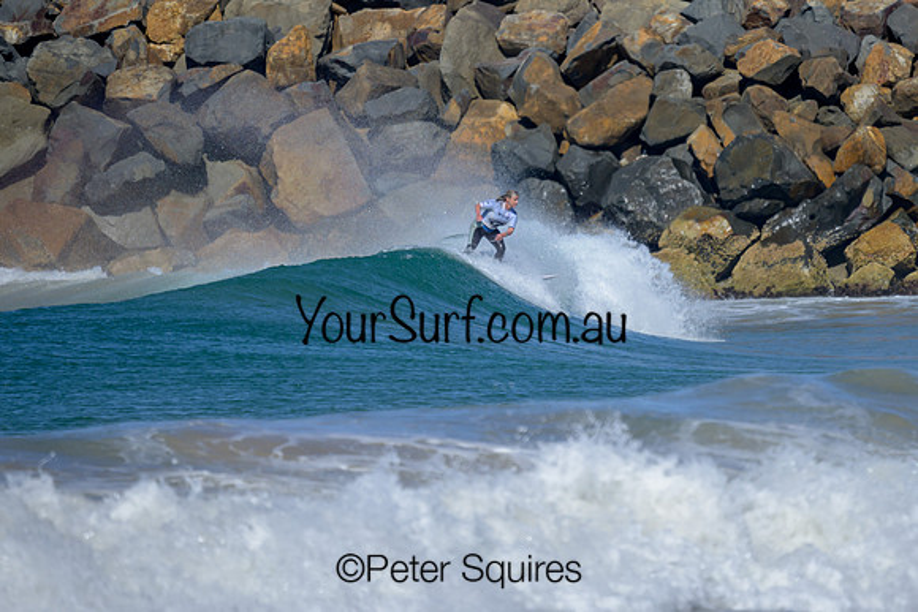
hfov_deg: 1.9
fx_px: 28051
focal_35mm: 1100
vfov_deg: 1.3
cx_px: 534
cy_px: 246
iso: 220
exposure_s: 1/2000
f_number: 6.3
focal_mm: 800
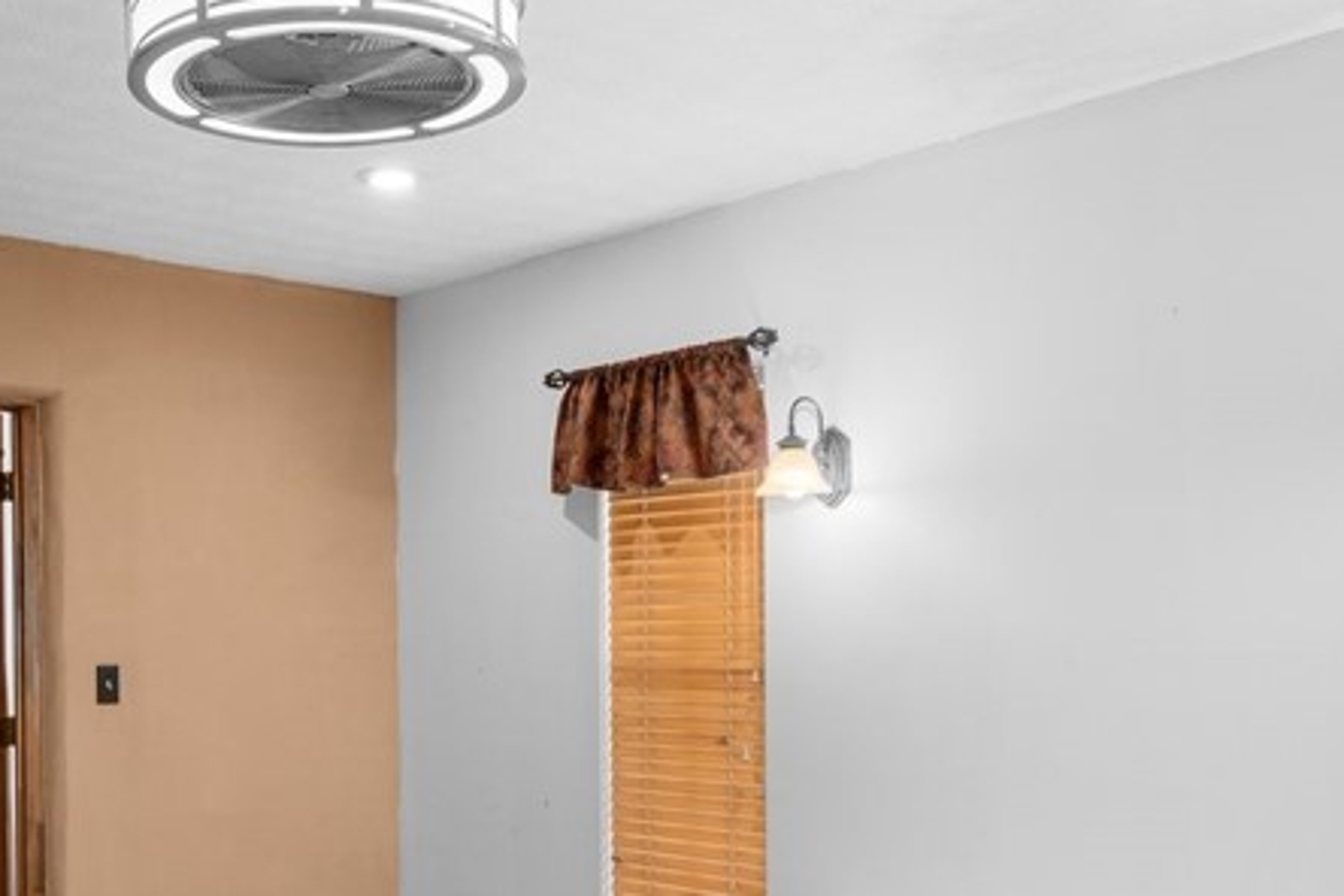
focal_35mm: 44
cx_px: 475
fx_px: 1643
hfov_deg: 44.0
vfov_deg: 29.9
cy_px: 692
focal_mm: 18
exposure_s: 1/2
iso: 400
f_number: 8
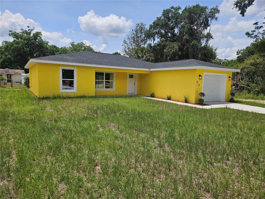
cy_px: 100
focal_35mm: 23
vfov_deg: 58.9
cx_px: 132
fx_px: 176
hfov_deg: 73.9
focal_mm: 5.4
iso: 25
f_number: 1.8
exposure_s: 1/3464
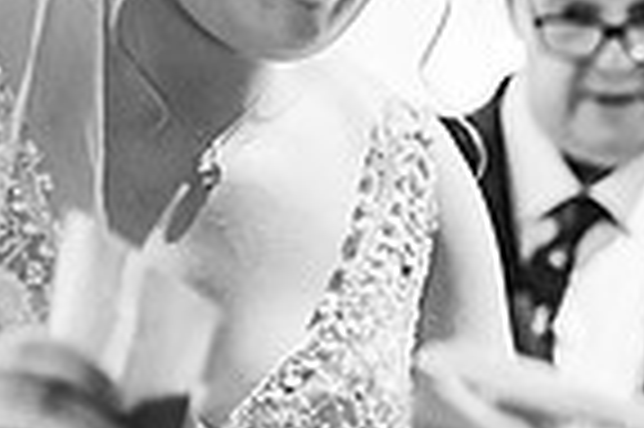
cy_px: 232
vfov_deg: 9.6
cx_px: 707
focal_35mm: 142
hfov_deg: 14.1
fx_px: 2537
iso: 3200
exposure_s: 1/250
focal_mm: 35
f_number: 1.4
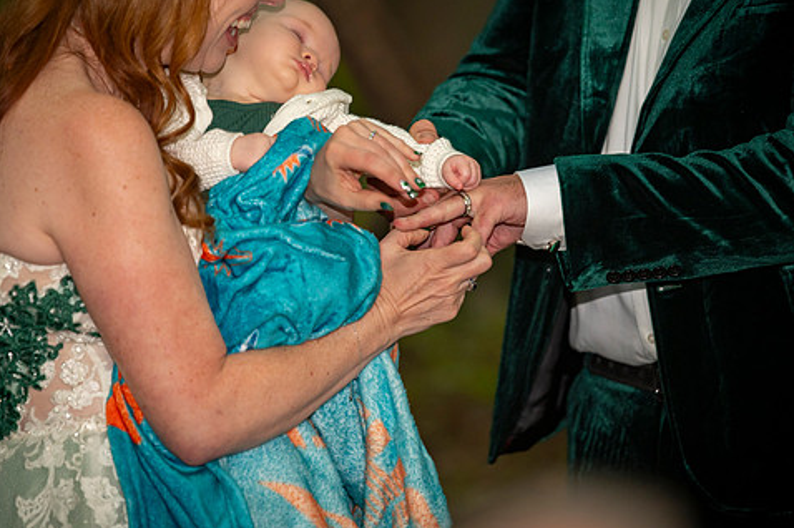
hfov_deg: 8.4
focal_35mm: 245
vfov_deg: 5.6
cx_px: 370
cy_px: 234
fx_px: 5400
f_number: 3.2
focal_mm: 200
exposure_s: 1/100
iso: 1600
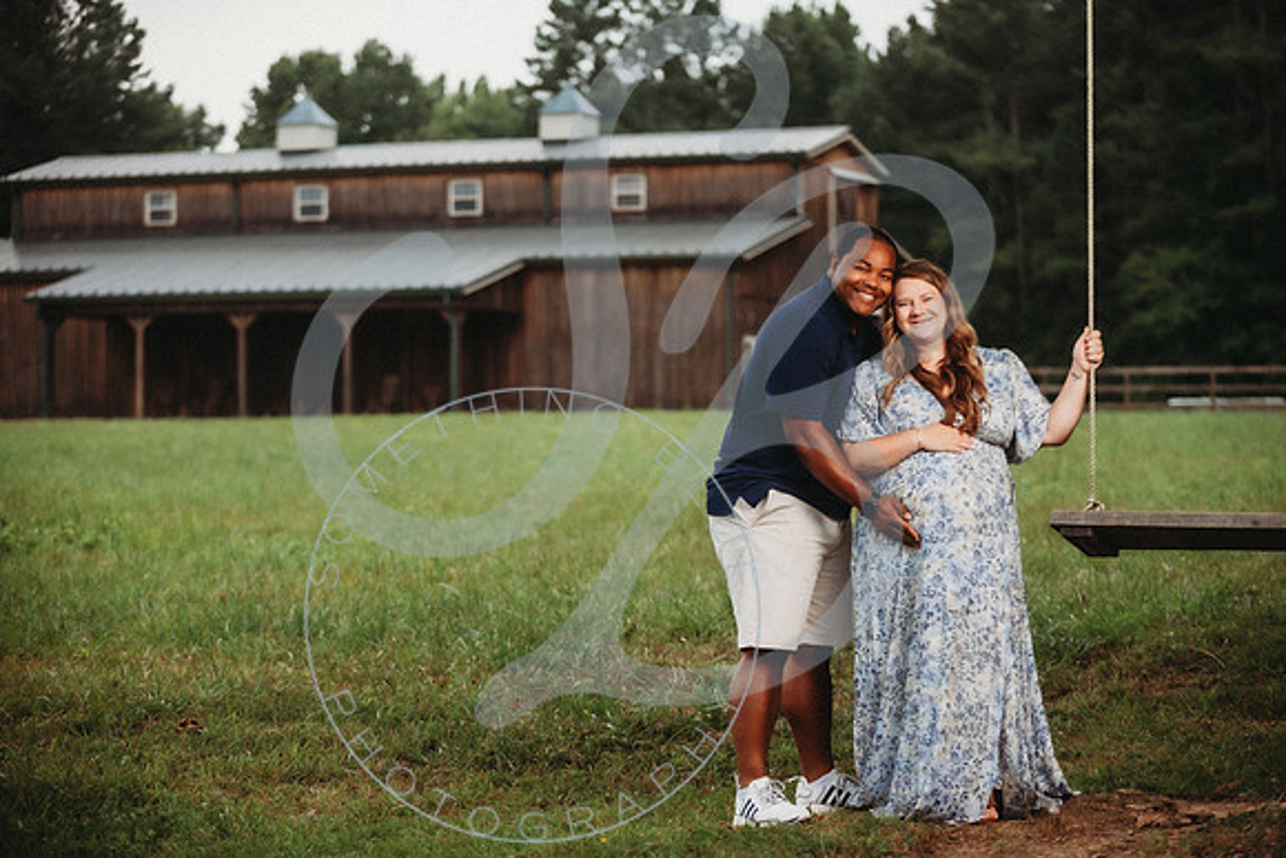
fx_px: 3610
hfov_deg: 20.2
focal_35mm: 101
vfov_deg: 13.6
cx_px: 666
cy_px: 428
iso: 100
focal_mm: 95
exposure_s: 1/125
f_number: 2.8
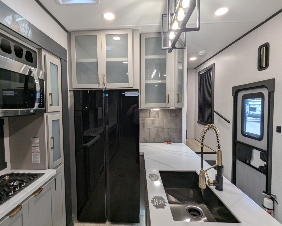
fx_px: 142
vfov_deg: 77.0
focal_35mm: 17
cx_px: 131
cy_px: 113
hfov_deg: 89.5
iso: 124
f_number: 2.2
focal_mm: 2.35
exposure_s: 1/65.5
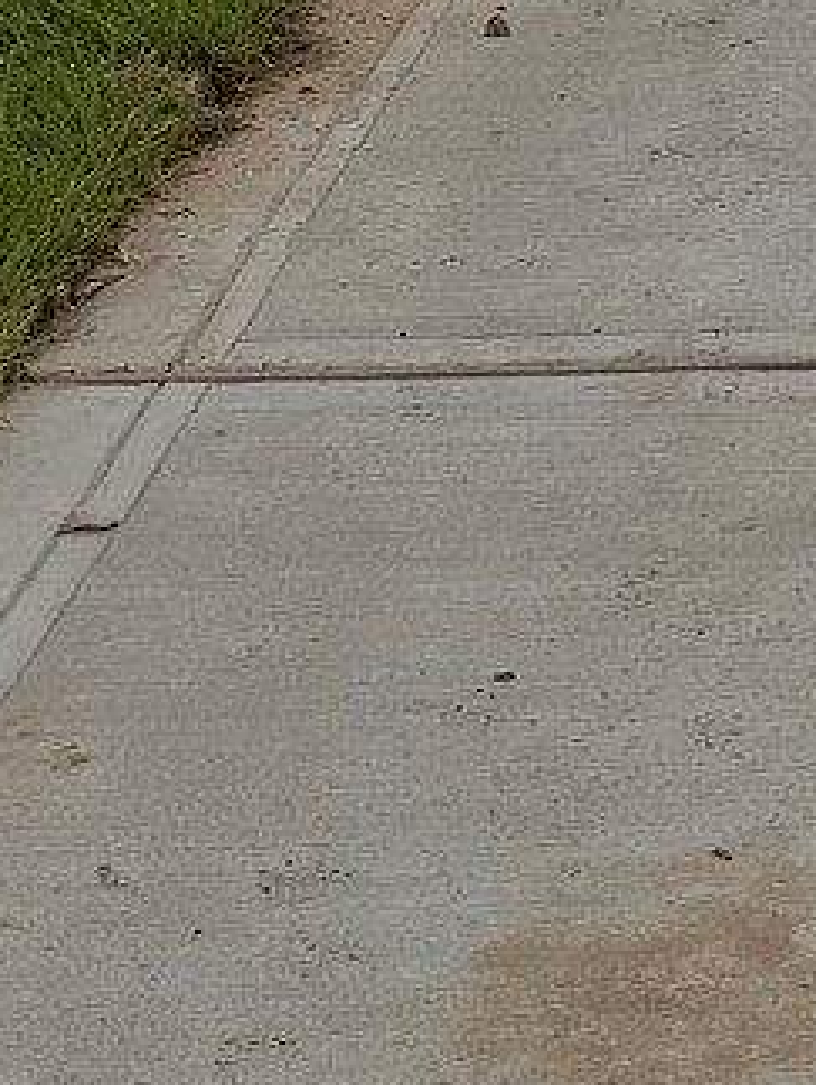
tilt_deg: +5.0
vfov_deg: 11.1
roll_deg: -0.9
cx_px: 1813
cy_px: -1421
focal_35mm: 152
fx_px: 4768
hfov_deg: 9.0
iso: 80
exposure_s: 1/11905
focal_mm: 6.76
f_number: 1.78
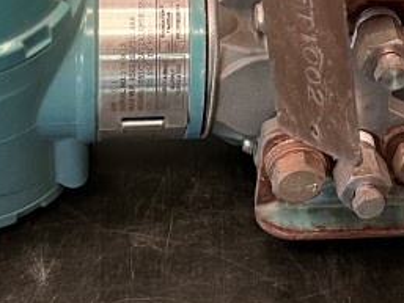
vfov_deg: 14.8
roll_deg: -1.4
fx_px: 1133
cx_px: 363
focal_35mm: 97
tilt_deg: -44.5
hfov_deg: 19.8
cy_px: -42
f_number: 1.6
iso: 250
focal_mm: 5.1
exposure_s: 1/59
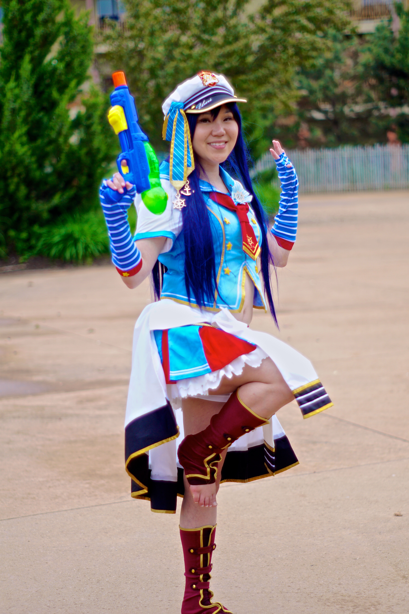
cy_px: 307
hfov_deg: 18.2
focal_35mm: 75
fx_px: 1278
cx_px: 204
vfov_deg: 27.0
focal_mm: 50
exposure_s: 1/320
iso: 100
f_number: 1.7
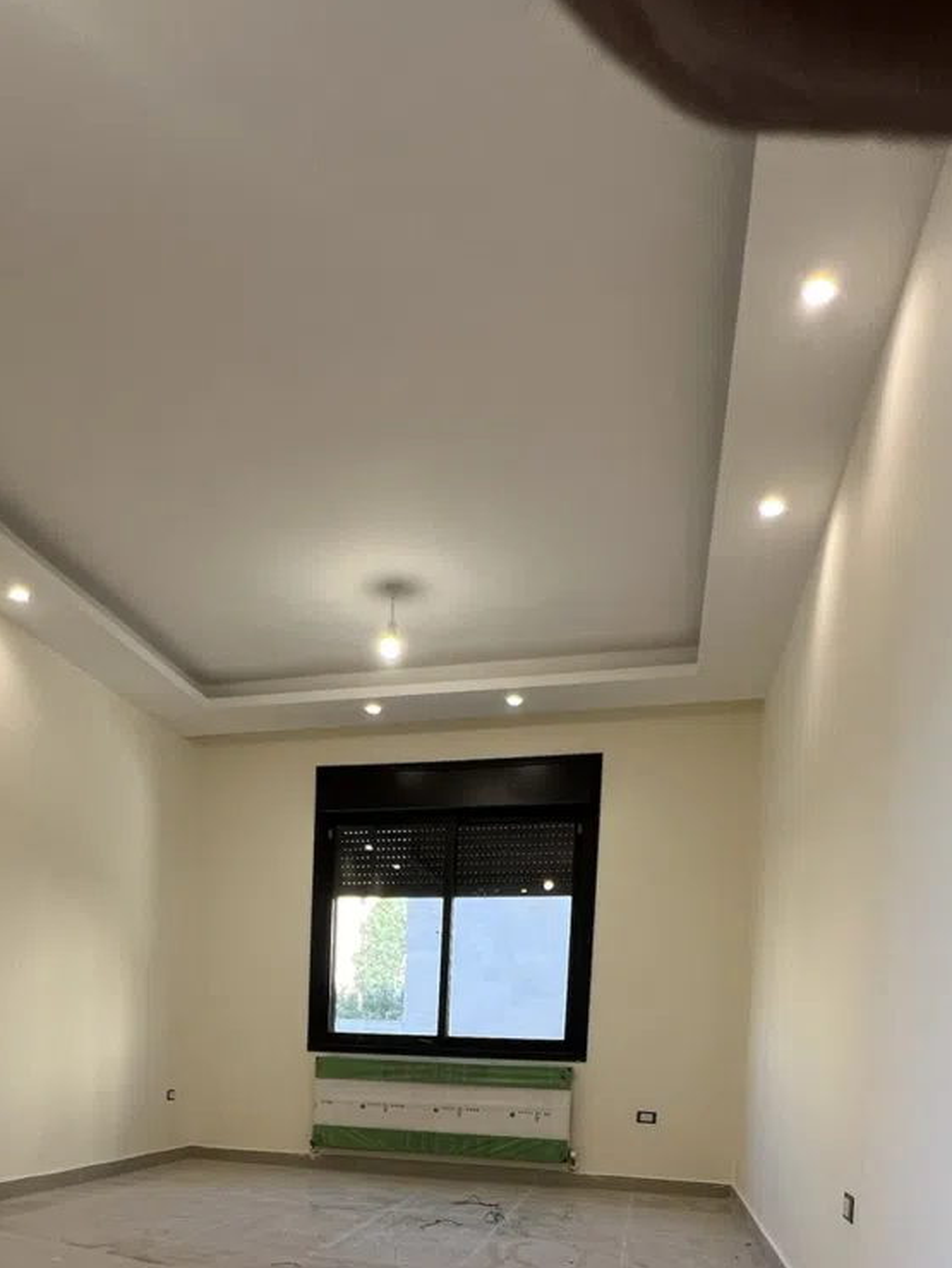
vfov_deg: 61.8
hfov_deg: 56.4
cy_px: 1109
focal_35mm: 24
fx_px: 879
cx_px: 381
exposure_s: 1/100
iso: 64
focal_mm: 1.57
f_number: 1.8
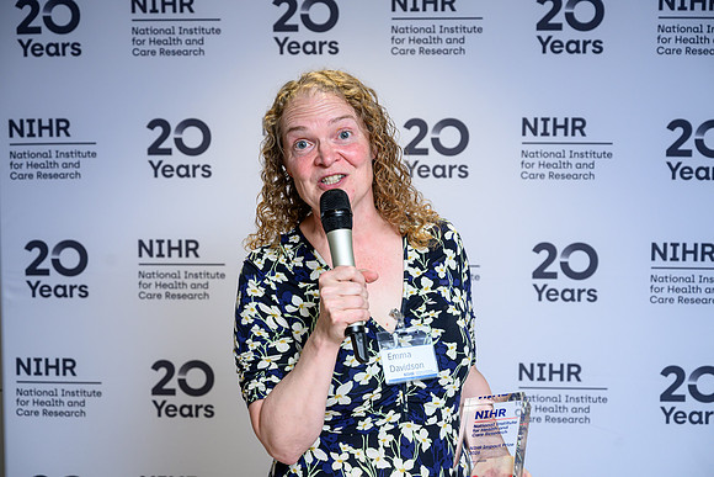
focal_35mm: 64
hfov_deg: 31.5
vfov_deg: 21.3
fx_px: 1268
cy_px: 238
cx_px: 357
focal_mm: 63
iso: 1250
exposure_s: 1/200
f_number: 4.5
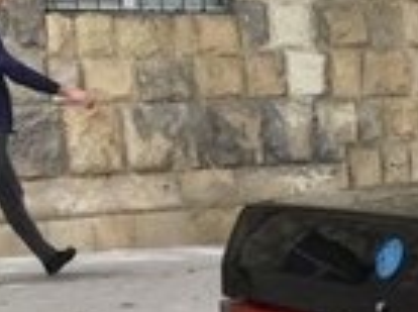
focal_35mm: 139
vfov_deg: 10.6
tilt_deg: -7.8
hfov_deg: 11.7
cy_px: 304
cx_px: 987
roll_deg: +0.4
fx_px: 1676
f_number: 2.2
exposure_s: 1/100
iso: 32
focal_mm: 4.15
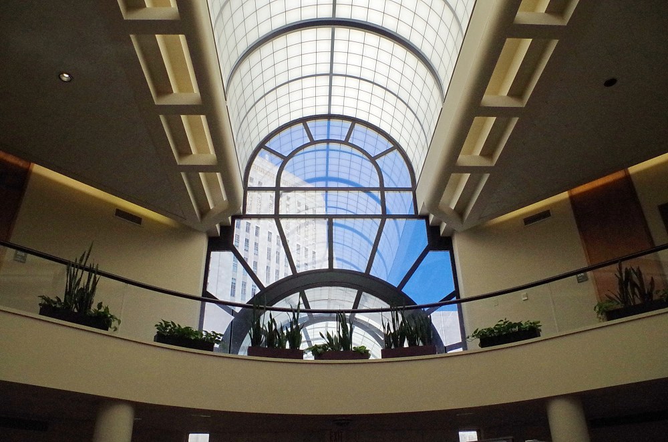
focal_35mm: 27
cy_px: 221
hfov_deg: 67.5
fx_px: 500
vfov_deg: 47.7
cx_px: 334
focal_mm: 18
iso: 3200
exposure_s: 1/1600
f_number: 10
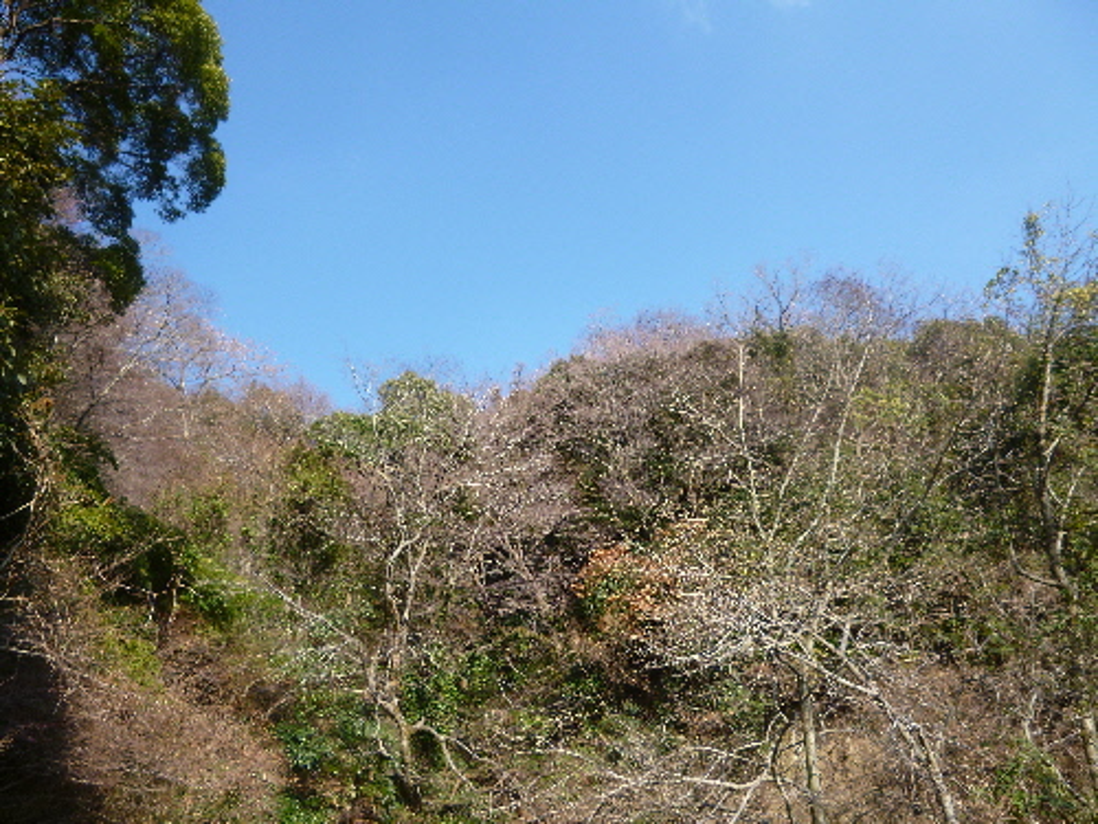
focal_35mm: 24
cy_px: 412
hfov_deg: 71.6
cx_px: 549
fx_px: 761
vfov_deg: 56.8
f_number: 2.5
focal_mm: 4.3
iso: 100
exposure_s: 1/640
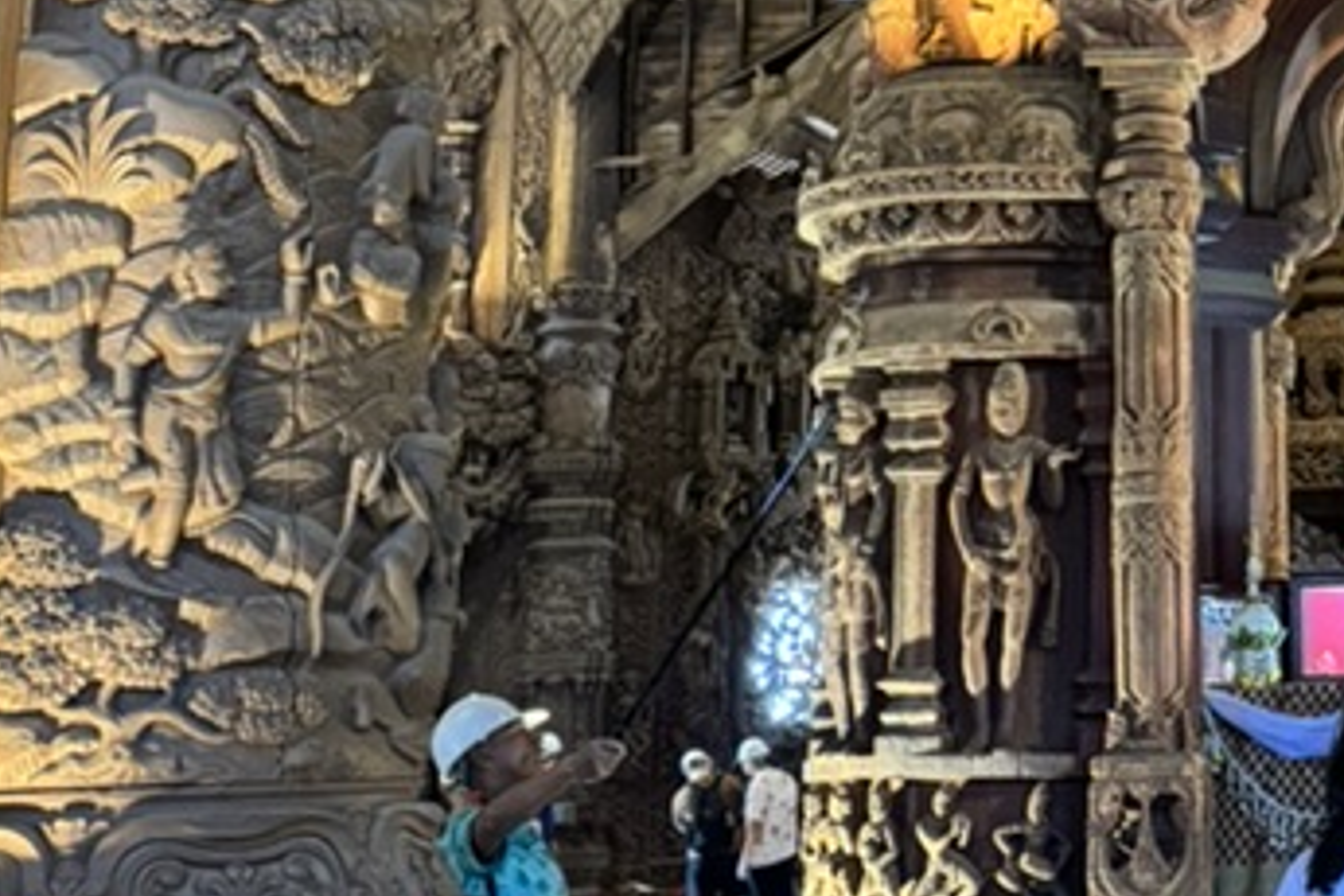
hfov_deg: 25.7
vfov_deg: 18.2
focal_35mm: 74
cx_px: 1399
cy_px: 152
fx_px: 2762
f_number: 1.78
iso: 800
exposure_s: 1/50
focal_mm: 6.76
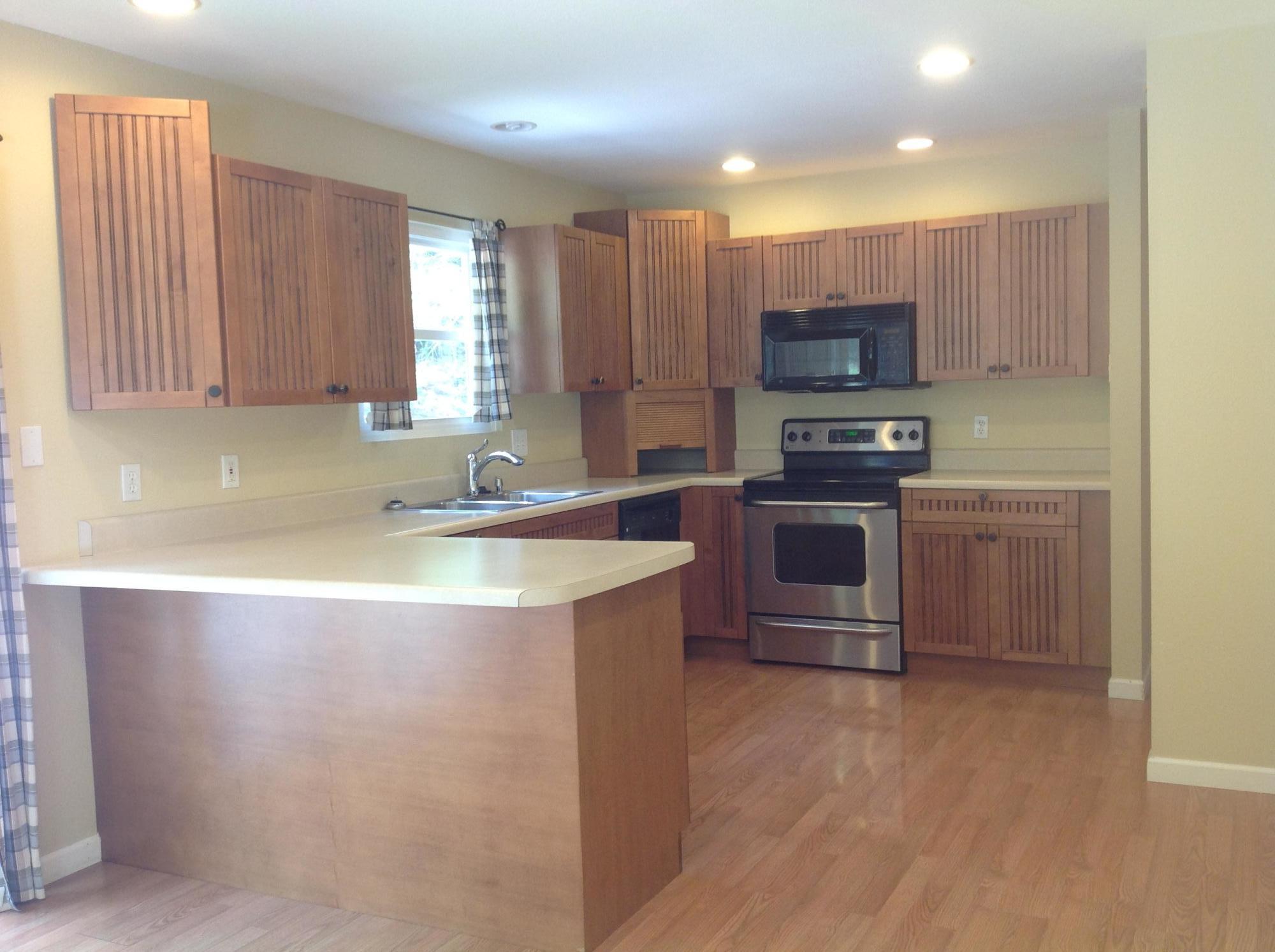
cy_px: 476
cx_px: 638
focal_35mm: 35
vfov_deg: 40.6
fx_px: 1287
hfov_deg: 52.7
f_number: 2.4
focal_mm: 4.28
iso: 64
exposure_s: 1/30
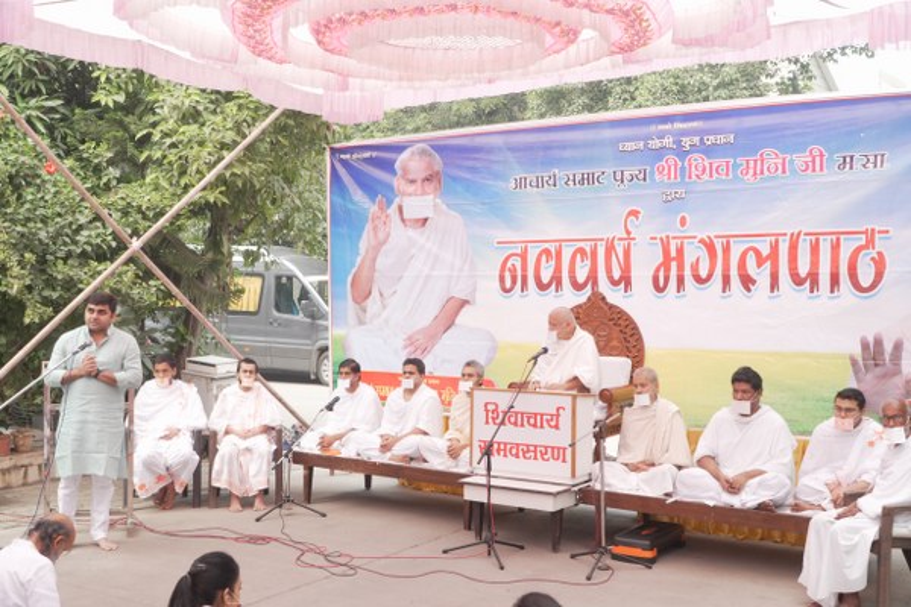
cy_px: 304
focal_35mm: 36
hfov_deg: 53.1
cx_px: 456
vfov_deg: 36.9
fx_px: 911
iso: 640
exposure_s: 1/100
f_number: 5.6
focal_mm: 24
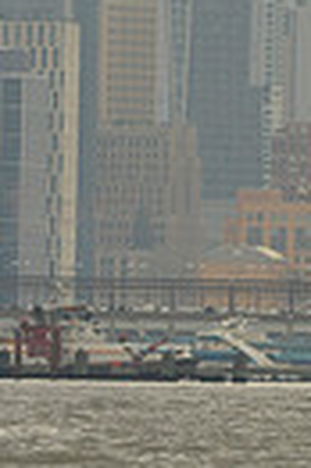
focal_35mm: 1244
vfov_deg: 1.7
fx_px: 16162
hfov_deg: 1.1
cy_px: -350
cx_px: 320
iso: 400
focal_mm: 280
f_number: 5
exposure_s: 1/1600
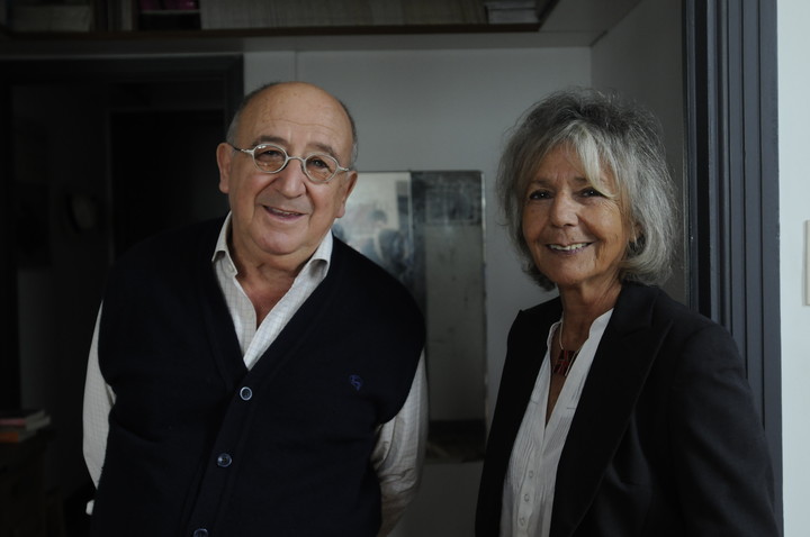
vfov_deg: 34.1
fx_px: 876
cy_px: 268
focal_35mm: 39
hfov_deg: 49.6
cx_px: 405
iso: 800
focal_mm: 26
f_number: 4
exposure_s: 1/25
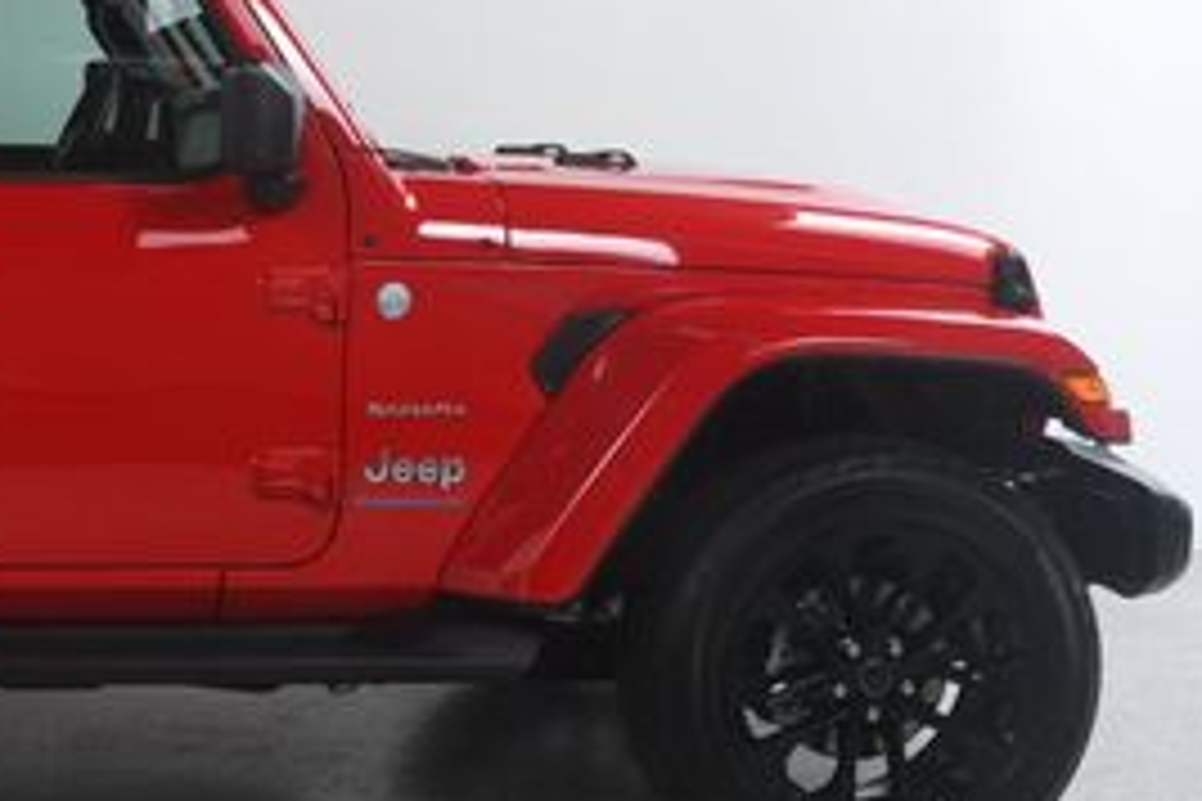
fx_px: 2638
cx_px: -140
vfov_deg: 17.3
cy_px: 342
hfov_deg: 23.9
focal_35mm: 79
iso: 100
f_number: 9
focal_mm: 22
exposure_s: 1/160
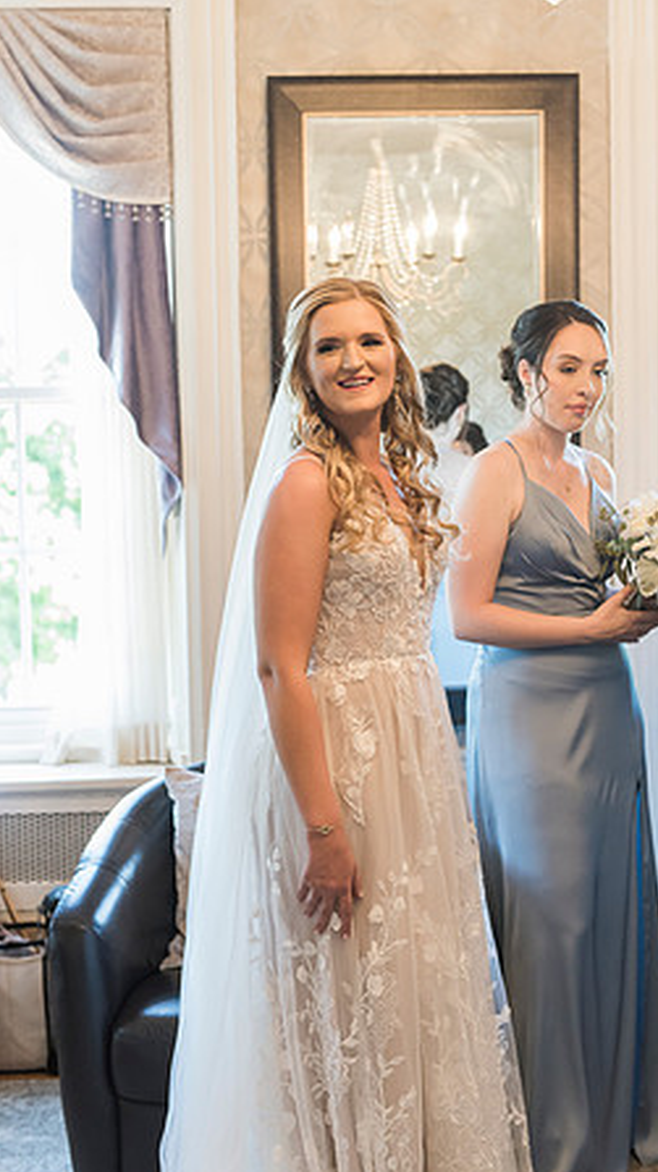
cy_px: 585
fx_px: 1801
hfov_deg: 20.7
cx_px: 328
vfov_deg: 36.0
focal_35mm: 58
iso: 2500
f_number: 3.5
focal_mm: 55
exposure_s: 1/160
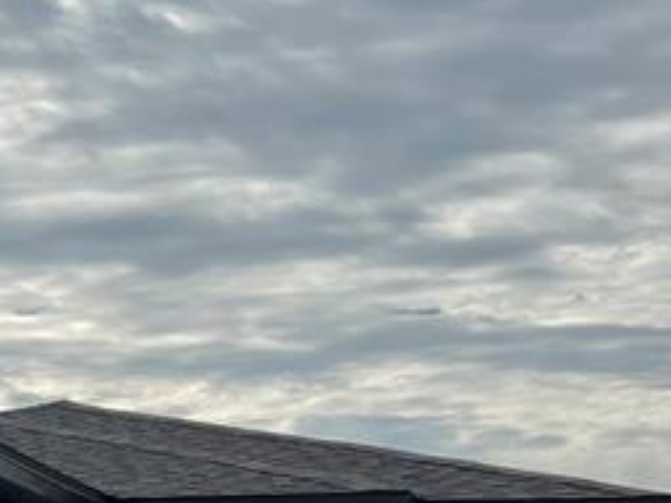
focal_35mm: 104
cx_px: -315
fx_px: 2016
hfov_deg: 17.2
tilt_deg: +7.6
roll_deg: -2.6
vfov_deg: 14.1
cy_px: 432
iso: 32
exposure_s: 1/9174
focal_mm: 5.1
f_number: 1.6
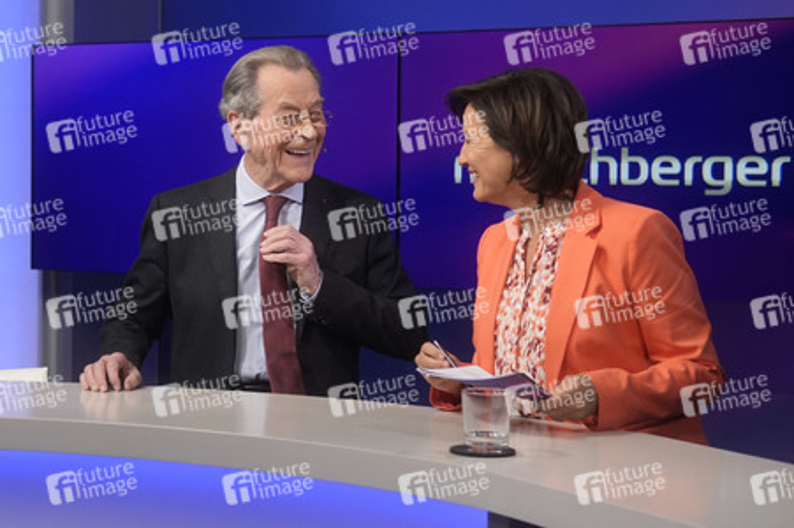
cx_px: 397
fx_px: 992
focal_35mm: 45
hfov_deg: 43.6
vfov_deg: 29.8
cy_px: 264
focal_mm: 30
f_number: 2.2
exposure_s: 1/250
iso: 640
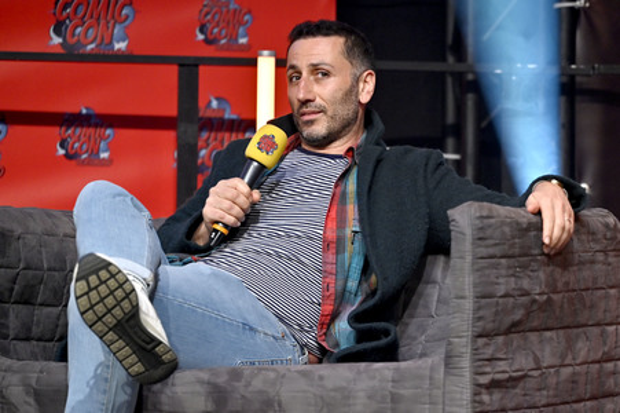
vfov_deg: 11.4
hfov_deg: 17.1
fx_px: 2065
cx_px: 310
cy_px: 206
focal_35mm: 120
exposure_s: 1/400
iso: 800
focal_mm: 120
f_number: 2.8
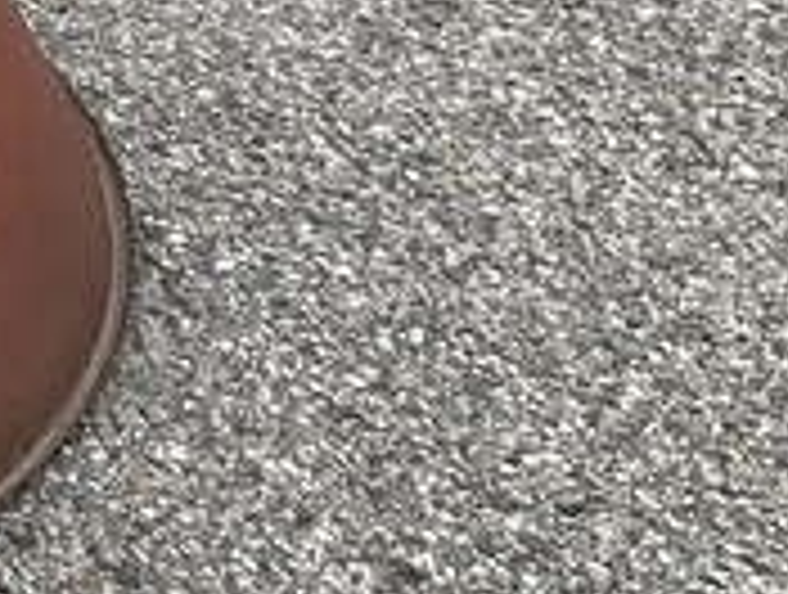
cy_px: -250
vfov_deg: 11.6
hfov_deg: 14.1
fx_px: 2829
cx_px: -608
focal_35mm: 124
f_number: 1.8
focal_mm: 3
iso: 25
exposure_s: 1/375
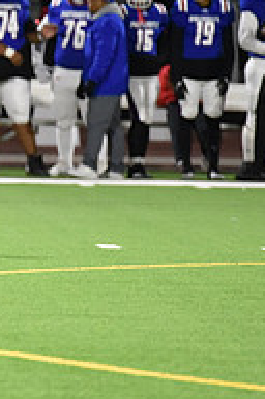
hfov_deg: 2.3
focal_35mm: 602
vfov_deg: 3.4
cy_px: 20
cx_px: -286
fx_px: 6671
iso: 6400
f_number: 2.8
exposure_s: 1/640
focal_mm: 200
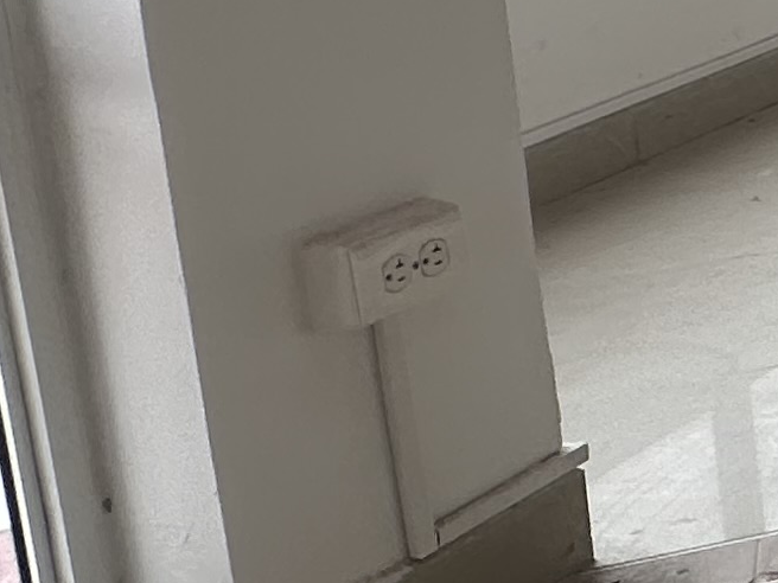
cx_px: 1838
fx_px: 1933
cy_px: -140
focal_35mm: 86
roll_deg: +1.3
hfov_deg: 14.8
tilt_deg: -7.8
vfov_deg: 16.4
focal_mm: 2.22
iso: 40
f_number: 2.2
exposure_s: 1/248
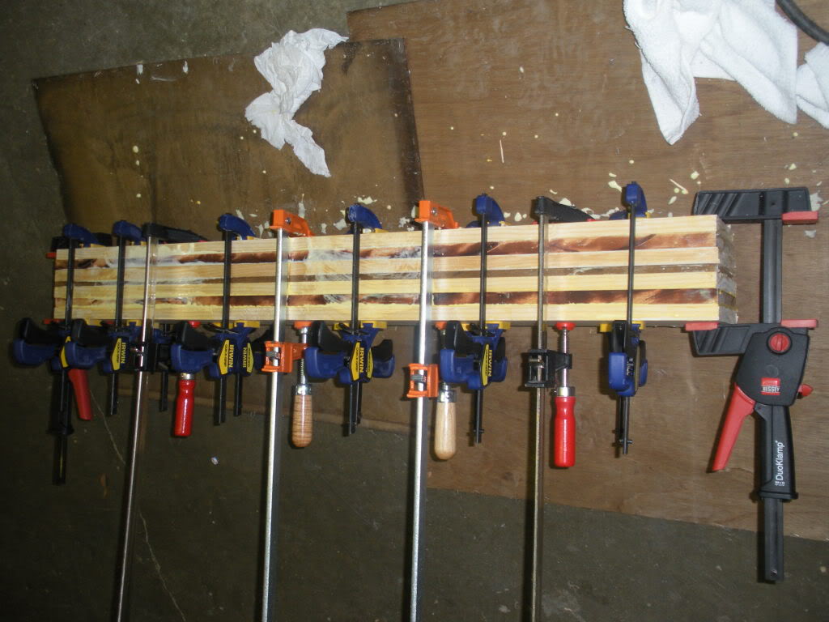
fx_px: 862
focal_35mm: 36
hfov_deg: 51.4
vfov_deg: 39.7
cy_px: 311
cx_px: 414
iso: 104
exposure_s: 1/30
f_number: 3.5
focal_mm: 6.3
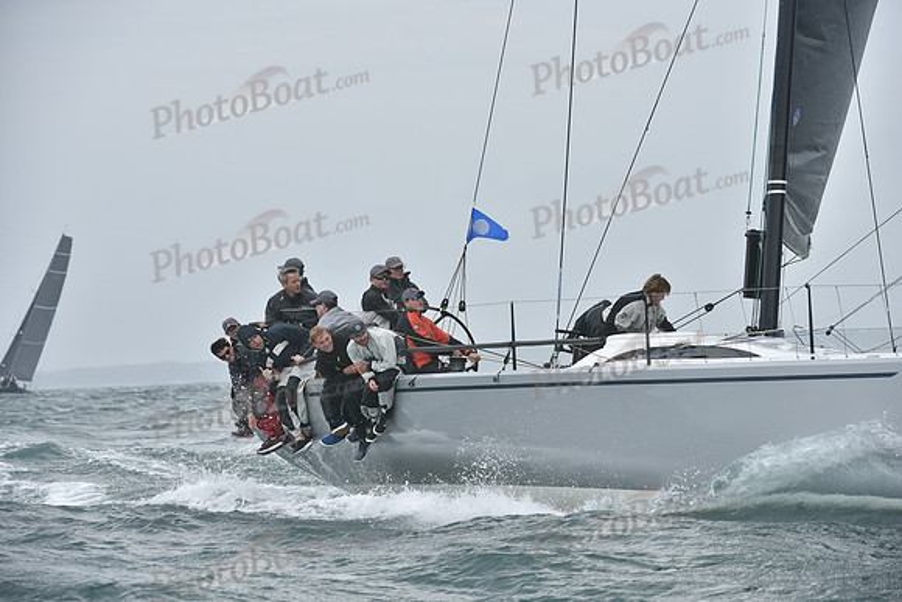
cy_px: 301
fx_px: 5012
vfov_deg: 6.9
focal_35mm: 200
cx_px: 451
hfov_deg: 10.3
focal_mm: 200
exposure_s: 1/1000
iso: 320
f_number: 7.1
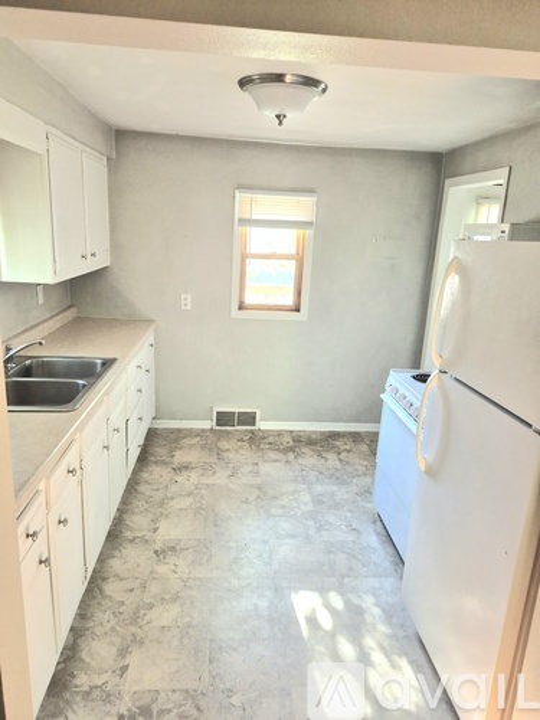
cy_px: 360
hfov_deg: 58.9
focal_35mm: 23
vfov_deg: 73.9
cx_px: 270
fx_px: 478
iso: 500
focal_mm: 5.4
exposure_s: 1/120
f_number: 1.8
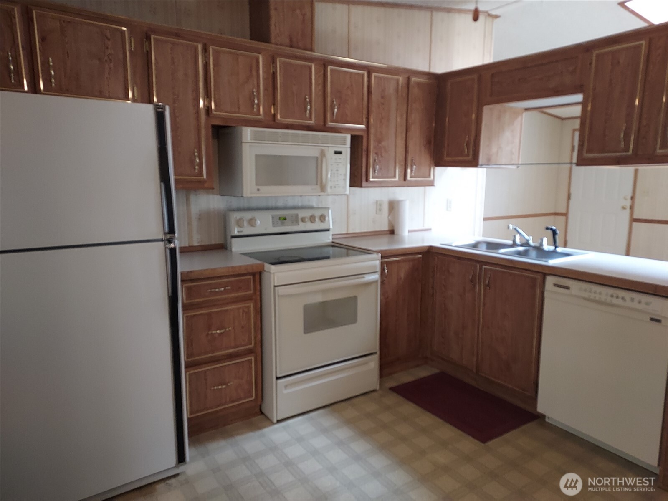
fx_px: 463
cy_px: 250
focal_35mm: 24
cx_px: 334
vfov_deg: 56.8
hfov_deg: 71.6
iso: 400
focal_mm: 4.6
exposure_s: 1/60
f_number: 1.8
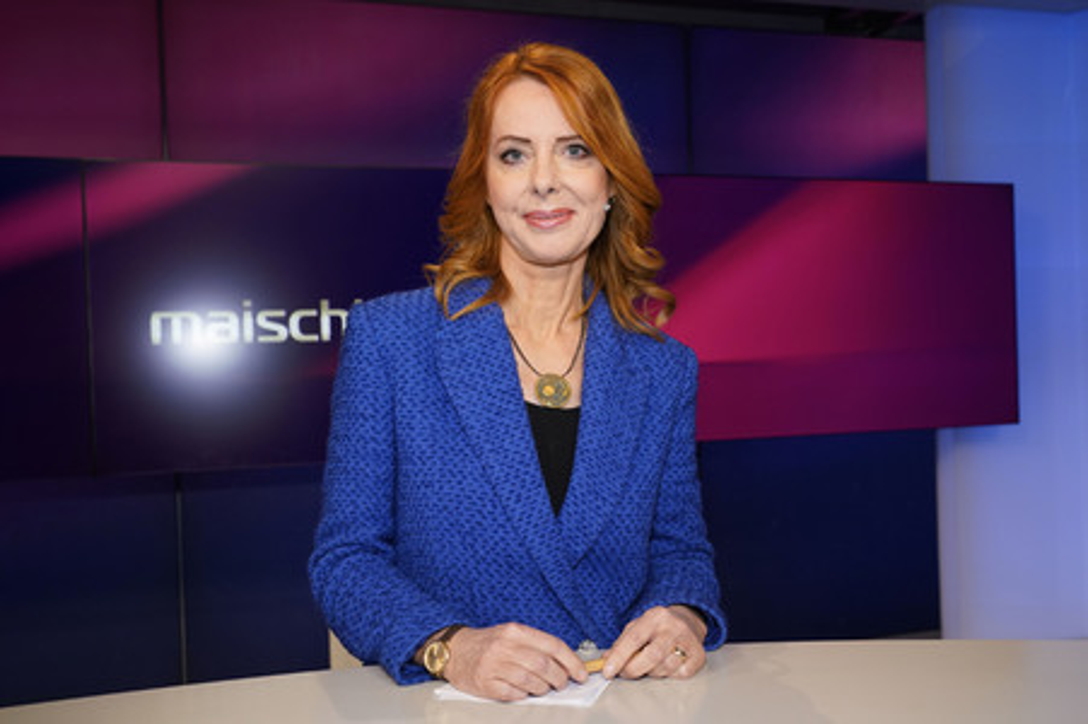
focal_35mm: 33
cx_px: 544
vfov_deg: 39.9
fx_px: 997
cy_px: 362
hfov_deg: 57.3
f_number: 5
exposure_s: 1/160
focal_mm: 33
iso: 2000
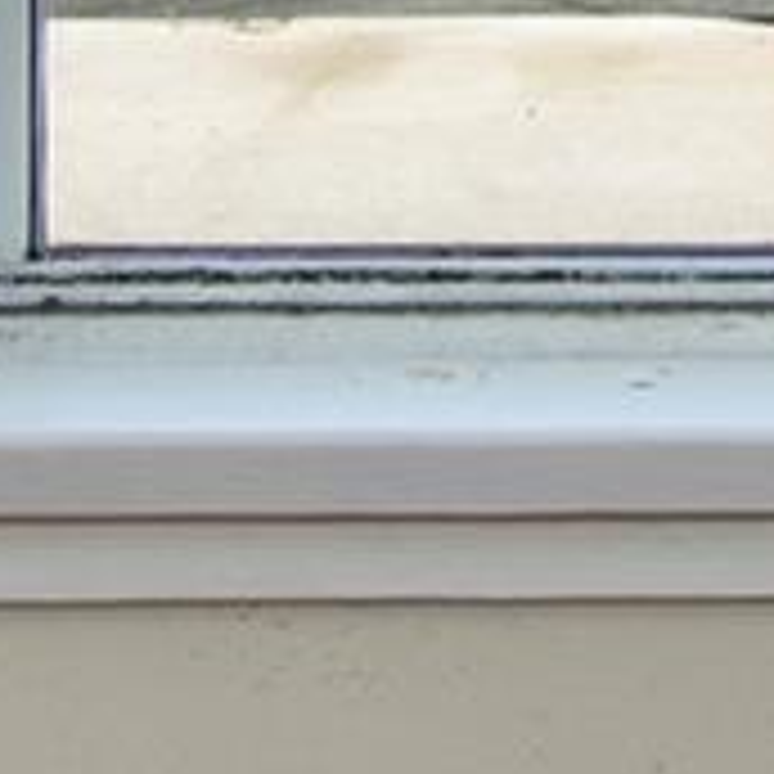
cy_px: -1400
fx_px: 3592
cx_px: 1845
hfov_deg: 10.6
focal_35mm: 142
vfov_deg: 9.9
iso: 250
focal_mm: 12
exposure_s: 1/320
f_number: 8
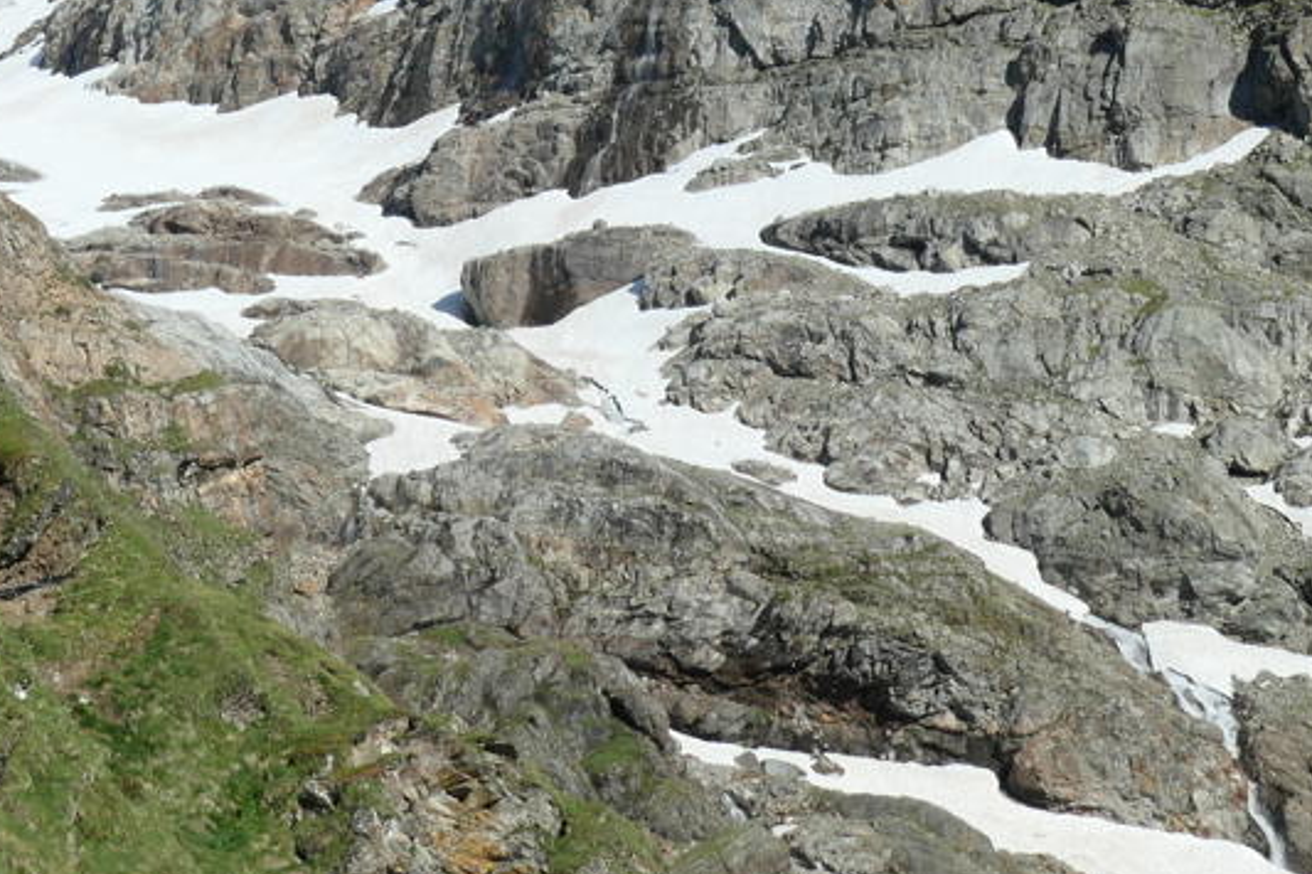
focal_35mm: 107
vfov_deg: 12.5
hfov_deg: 19.1
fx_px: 3898
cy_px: -182
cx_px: 667
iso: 200
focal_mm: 14
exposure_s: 1/1000
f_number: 5.6
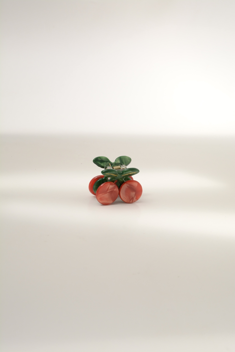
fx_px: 734
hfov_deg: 18.2
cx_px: 118
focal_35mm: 75
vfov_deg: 27.0
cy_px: 176
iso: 500
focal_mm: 50
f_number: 13
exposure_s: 1/640
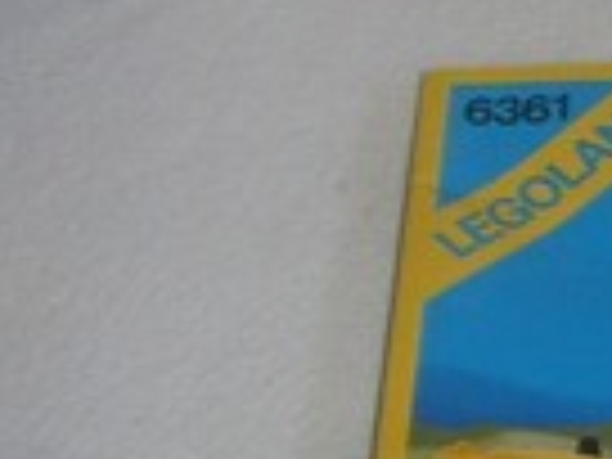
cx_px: 1287
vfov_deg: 7.9
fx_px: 3253
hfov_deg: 9.9
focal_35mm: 184
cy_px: -243
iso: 100
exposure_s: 1/45
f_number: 3.5
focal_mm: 6.6
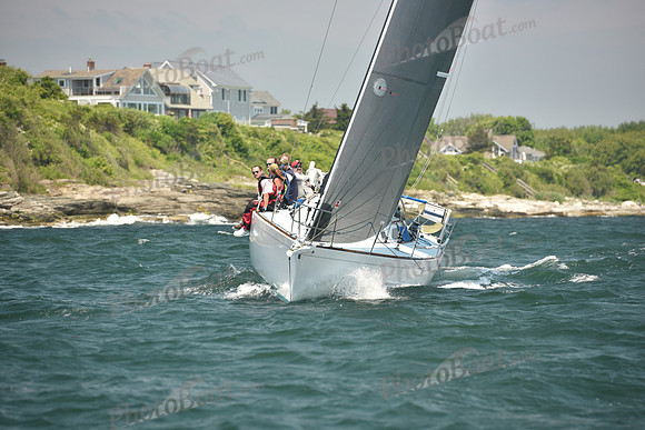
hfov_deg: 10.3
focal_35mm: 200
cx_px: 322
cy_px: 215
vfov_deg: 6.9
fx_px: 3584
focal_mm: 200
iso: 250
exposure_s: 1/640
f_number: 4.5
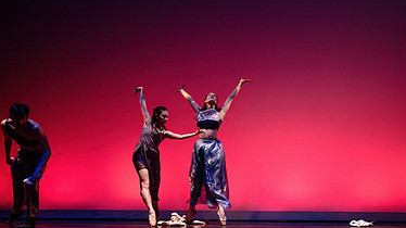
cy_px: 178
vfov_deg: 24.1
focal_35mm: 49
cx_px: 326
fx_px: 527
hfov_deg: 40.4
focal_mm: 24
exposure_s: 1/400
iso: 1000
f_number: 1.4
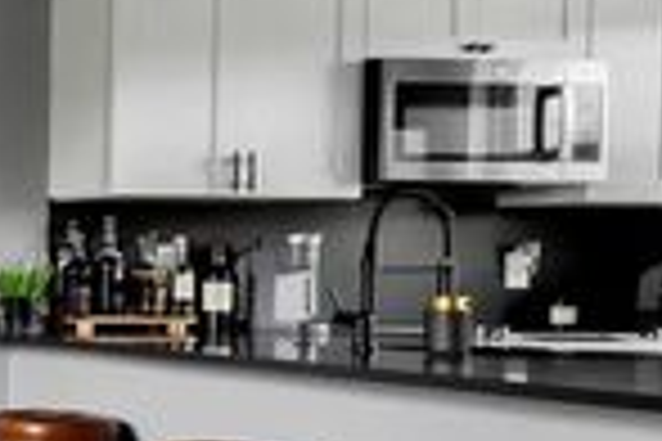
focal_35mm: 61
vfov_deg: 22.2
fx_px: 1122
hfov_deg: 19.8
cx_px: -626
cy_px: 277
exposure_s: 1/13
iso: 80
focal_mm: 14
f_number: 10
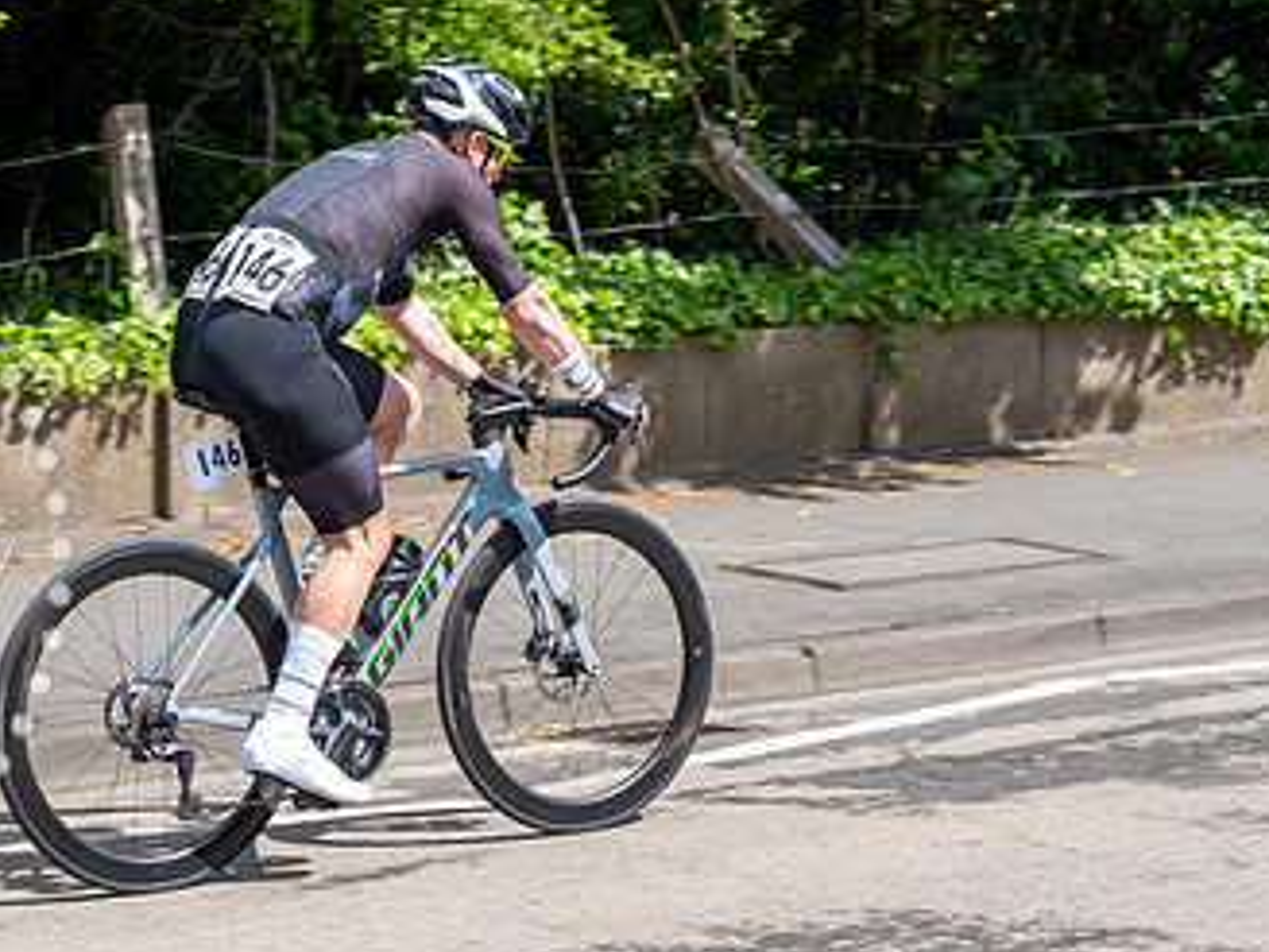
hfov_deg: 16.5
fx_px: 4362
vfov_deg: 12.4
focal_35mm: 119
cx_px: 310
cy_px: 358
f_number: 5.6
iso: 320
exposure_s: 1/1000
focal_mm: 70
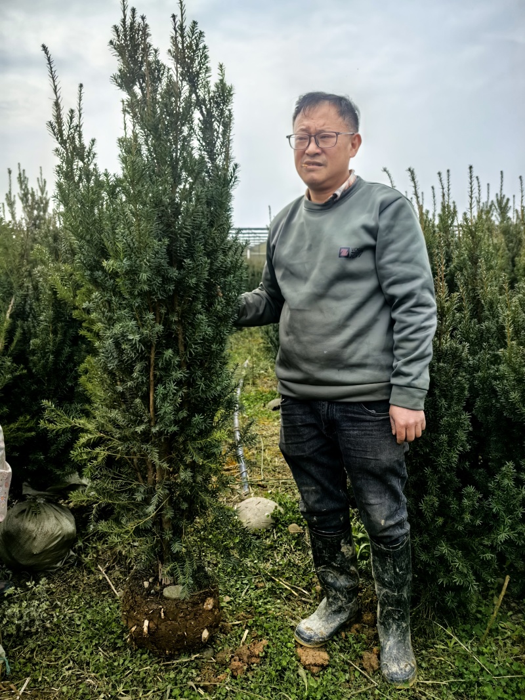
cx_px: 262
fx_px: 546
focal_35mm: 27
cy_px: 350
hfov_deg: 51.3
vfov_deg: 65.3
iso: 50
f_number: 1.4
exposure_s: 1/1488
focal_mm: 5.75
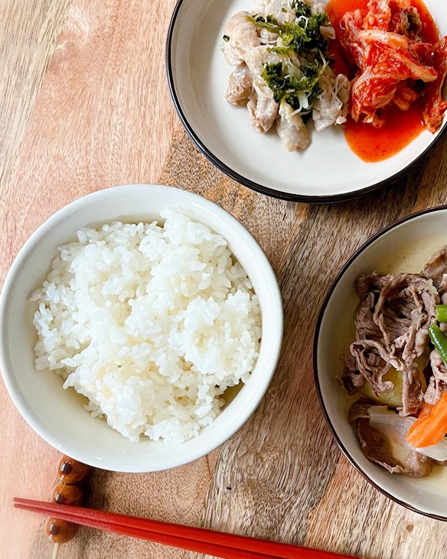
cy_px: 278
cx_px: 316
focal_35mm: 42
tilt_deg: -82.3
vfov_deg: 43.8
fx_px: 695
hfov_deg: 35.1
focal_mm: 5.1
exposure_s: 1/60
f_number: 1.6
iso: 250
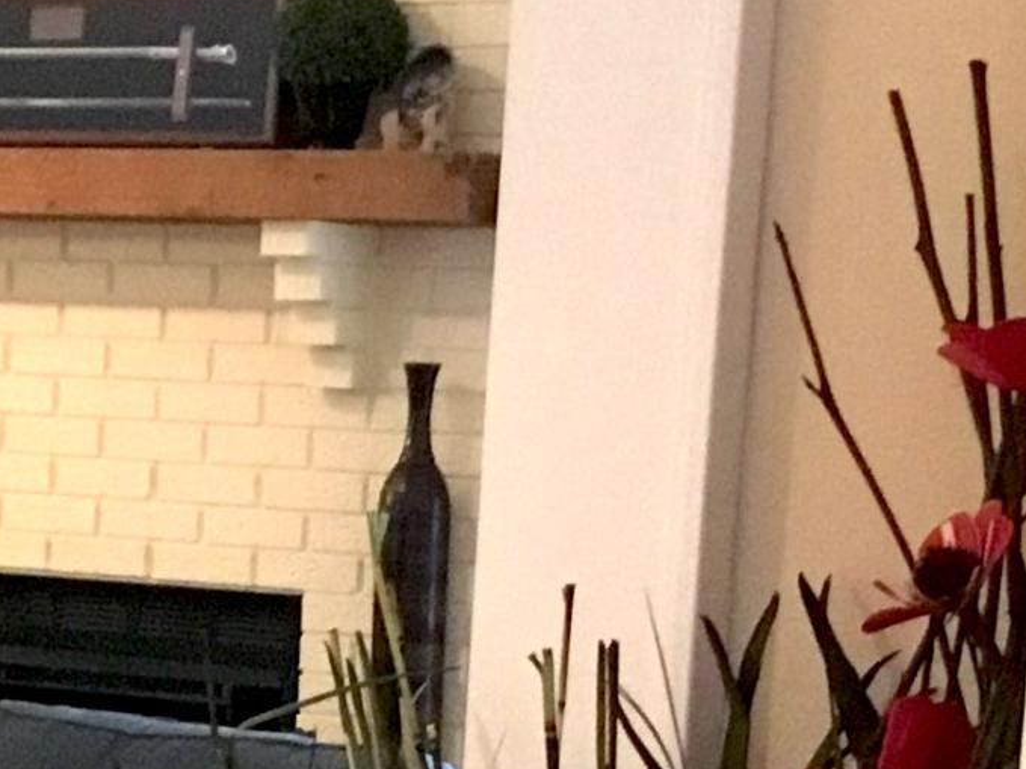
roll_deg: -1.2
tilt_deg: -10.3
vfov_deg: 10.5
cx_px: 5
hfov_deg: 14.2
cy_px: 1058
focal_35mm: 137
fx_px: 4060
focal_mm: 3.3
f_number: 2.4
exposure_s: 1/17
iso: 200
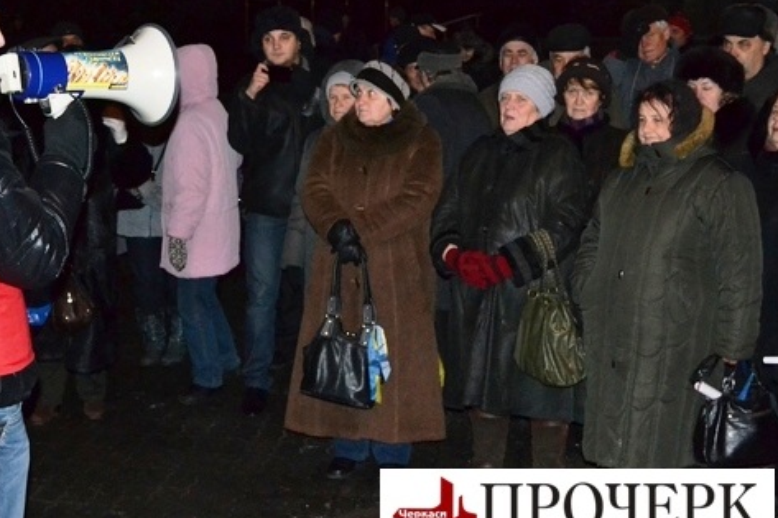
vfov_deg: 20.9
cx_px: 257
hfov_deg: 30.7
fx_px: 1404
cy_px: 226
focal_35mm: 65
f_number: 4.8
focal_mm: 32
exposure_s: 1/60
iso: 3200
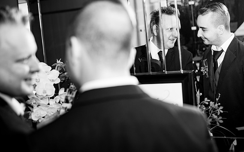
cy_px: 70
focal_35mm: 52
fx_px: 346
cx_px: 120
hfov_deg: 38.9
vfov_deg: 24.8
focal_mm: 50
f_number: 2.8
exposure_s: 1/500
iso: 500
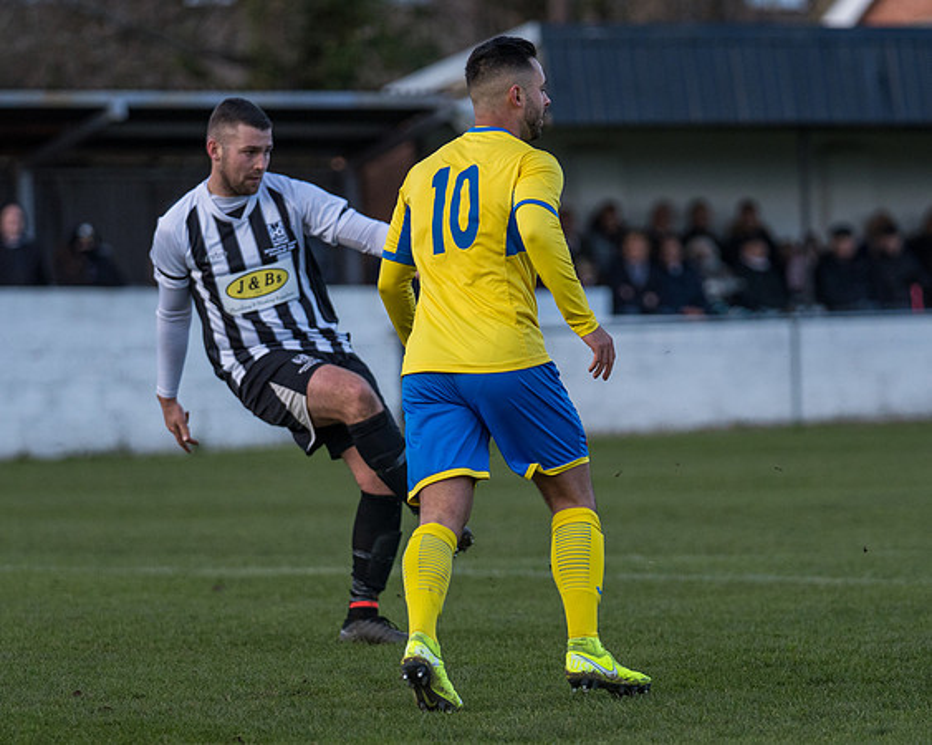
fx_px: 8991
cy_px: 427
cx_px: 453
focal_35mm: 326
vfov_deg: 4.7
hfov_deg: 5.9
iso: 800
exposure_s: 1/1600
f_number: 2.8
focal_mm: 168
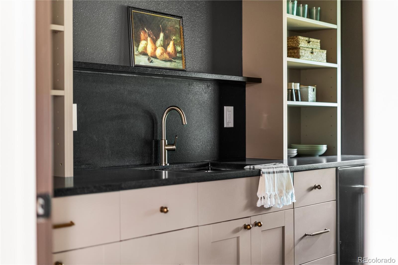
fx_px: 553
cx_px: 199
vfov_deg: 27.0
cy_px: 132
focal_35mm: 50
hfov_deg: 39.6
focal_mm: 50
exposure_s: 1/40
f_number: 1.8
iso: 400
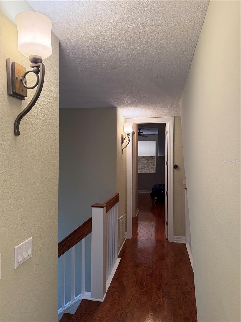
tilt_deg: -0.4
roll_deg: +0.2
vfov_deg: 71.6
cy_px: 161
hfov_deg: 56.8
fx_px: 223
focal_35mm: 24
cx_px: 120
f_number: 1.78
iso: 400
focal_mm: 6.76
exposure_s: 1/120
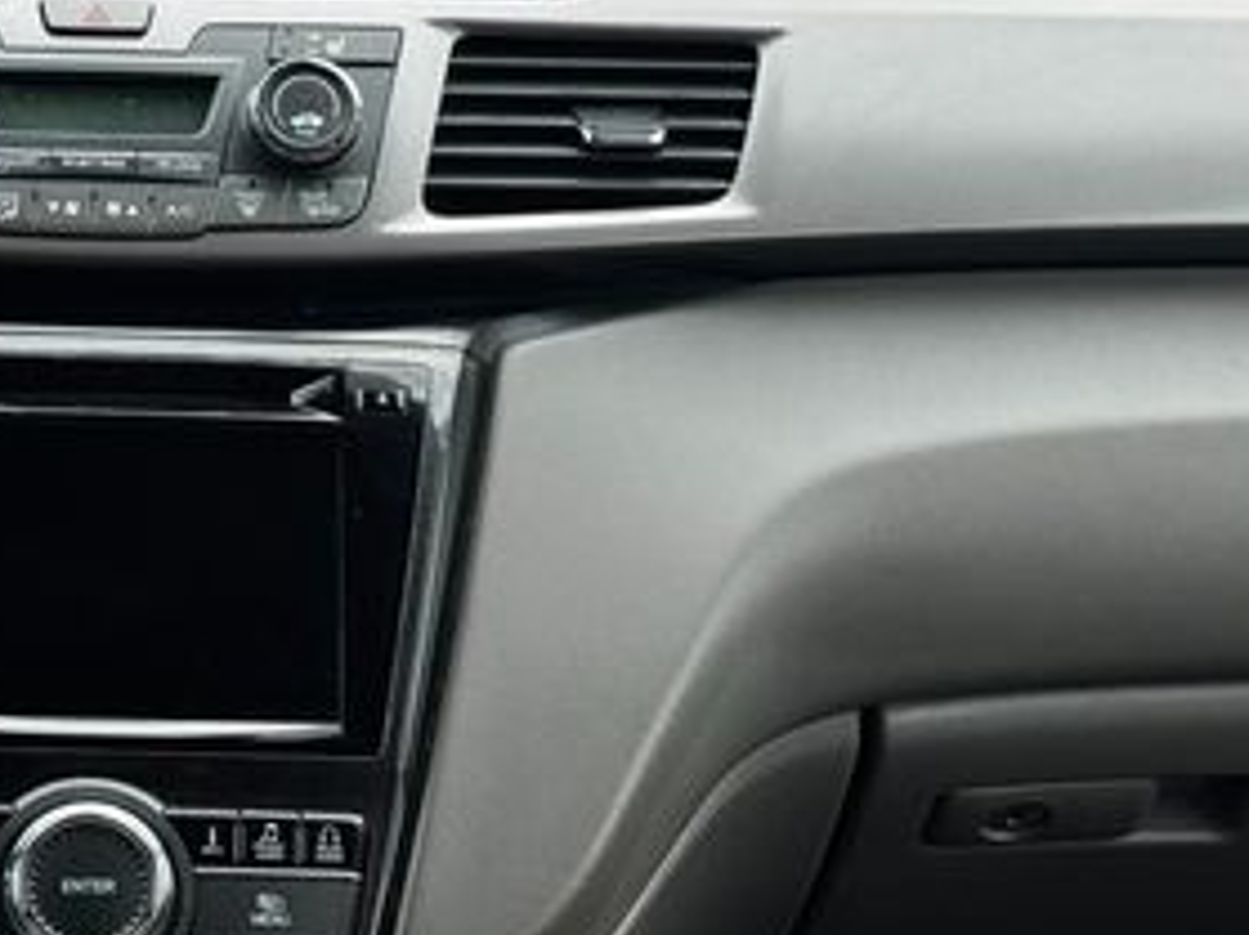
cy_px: 237
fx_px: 3967
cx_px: 148
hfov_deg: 17.6
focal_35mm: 110
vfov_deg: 13.4
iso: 64
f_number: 1.78
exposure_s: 1/558
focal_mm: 6.76
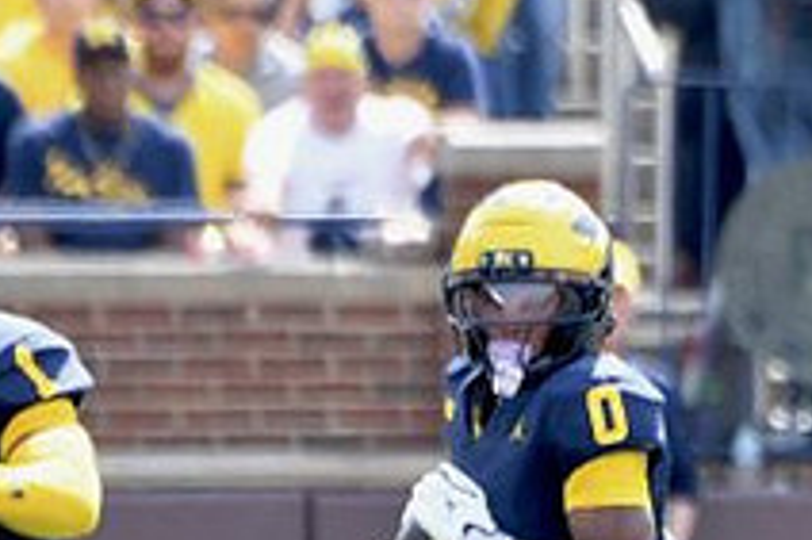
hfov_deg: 1.3
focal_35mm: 1639
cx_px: 486
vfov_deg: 0.8
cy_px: 594
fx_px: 36939
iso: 800
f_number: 5.6
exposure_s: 1/1000
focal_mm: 400
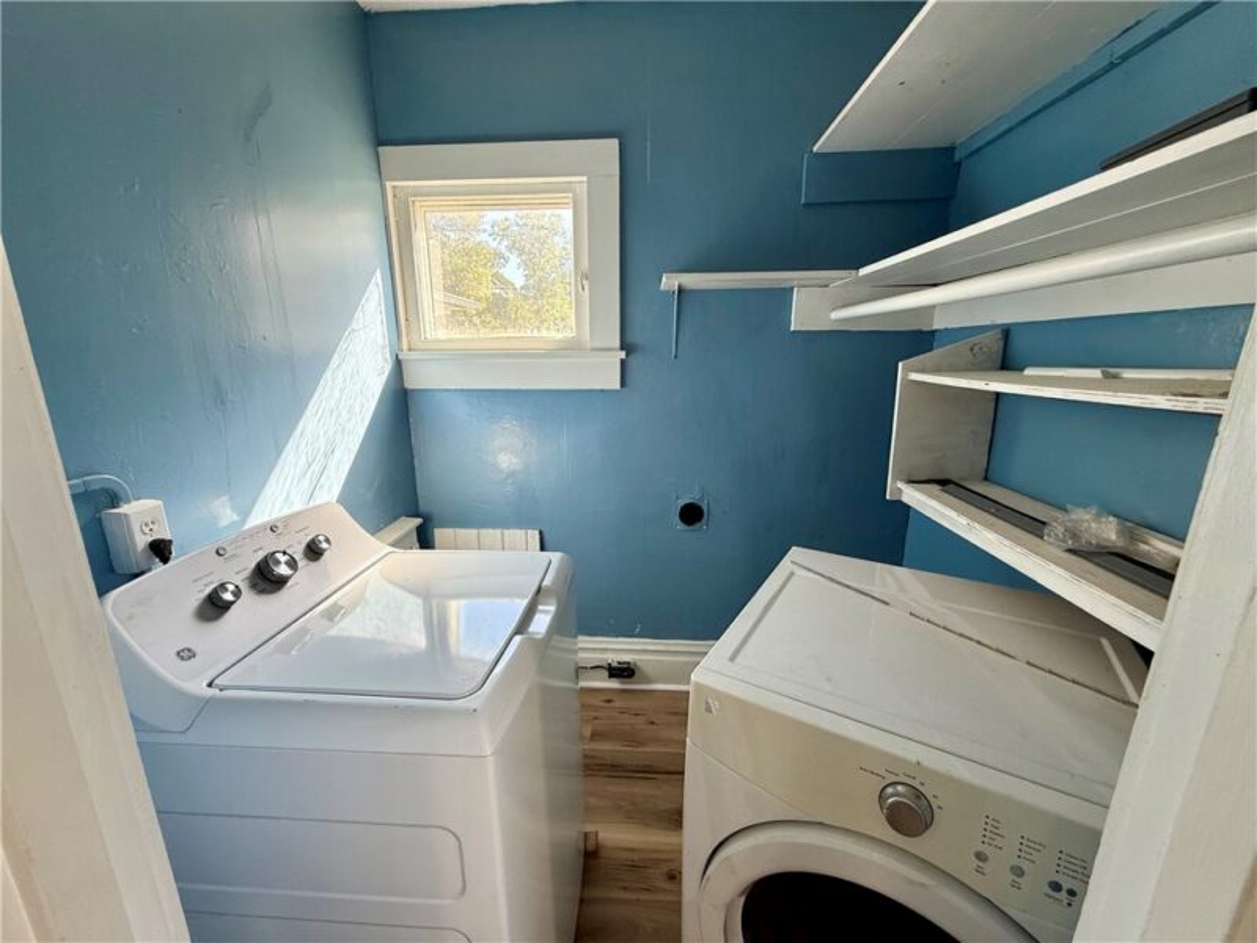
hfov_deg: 102.1
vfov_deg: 85.7
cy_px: 472
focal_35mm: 14
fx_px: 508
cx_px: 628
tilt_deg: -13.4
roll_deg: +0.1
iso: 64
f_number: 2.2
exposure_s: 1/181
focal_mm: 2.22
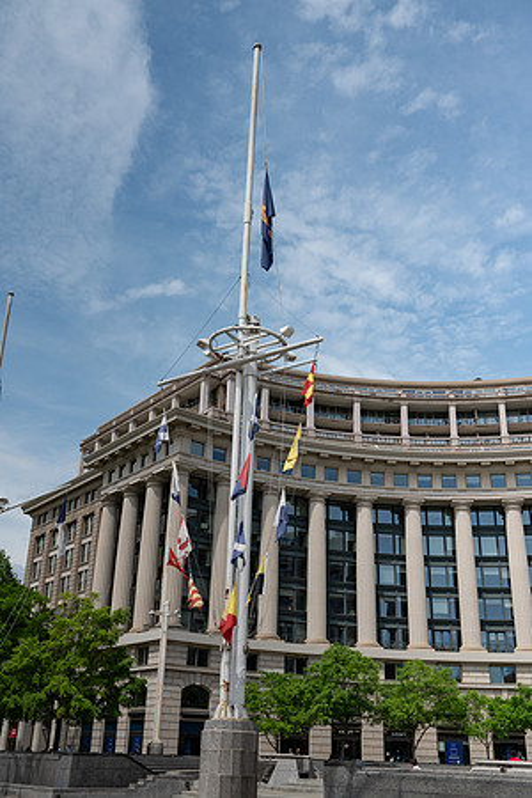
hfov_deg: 37.9
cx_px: 266
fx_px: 776
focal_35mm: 35
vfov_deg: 54.4
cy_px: 399
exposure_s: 1/5000
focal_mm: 35
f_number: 5.6
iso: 400
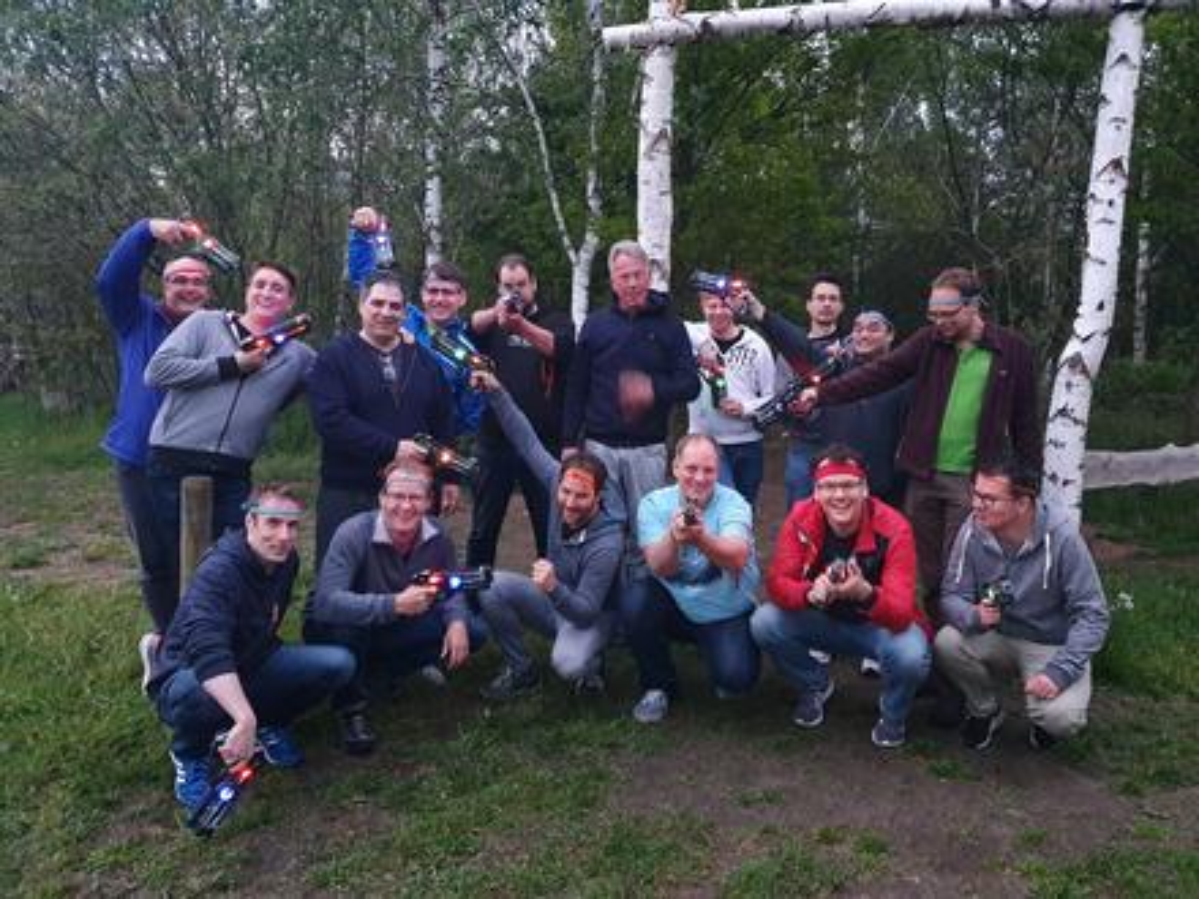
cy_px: 450
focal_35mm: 26
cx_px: 600
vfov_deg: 53.1
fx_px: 901
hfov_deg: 67.3
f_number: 1.5
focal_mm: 4.32
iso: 640
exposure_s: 1/25
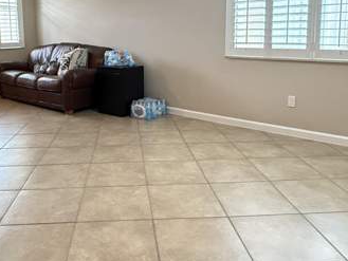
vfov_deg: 41.0
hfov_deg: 53.7
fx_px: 342
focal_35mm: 34
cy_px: 75
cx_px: 145
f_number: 2.2
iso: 1000
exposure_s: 1/60
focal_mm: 2.22
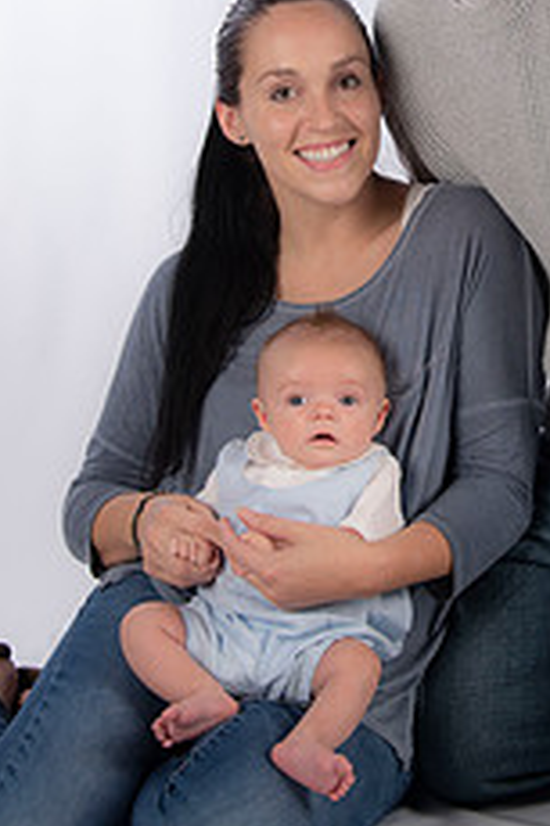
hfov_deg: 15.7
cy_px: 115
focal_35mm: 86
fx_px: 1974
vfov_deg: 23.2
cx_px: 469
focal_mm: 44
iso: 100
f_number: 5.6
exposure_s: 1/200
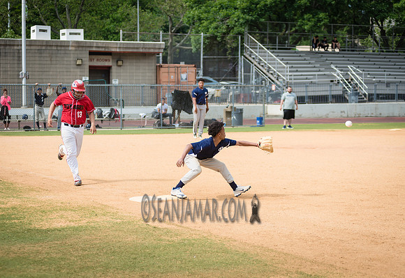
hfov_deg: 23.2
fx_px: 986
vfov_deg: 16.1
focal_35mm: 87
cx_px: 212
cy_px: 143
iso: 125
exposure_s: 1/1000
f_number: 3.5
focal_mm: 80
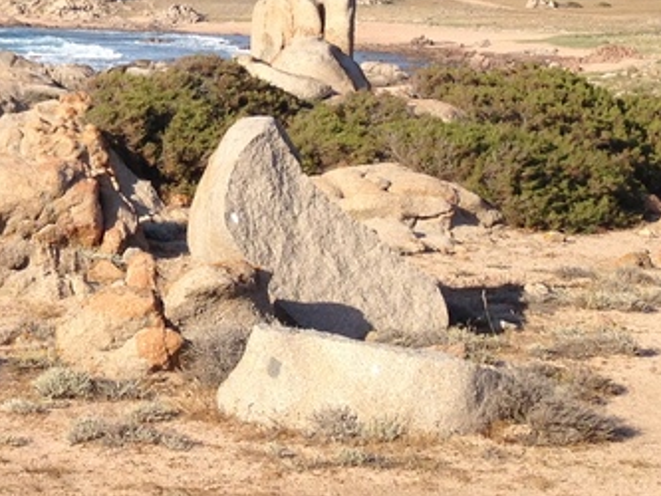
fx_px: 2407
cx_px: -326
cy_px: -155
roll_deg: -1.2
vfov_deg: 11.5
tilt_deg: +0.6
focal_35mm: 126
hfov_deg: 14.6
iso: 50
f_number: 2.4
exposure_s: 1/1416
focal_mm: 4.28
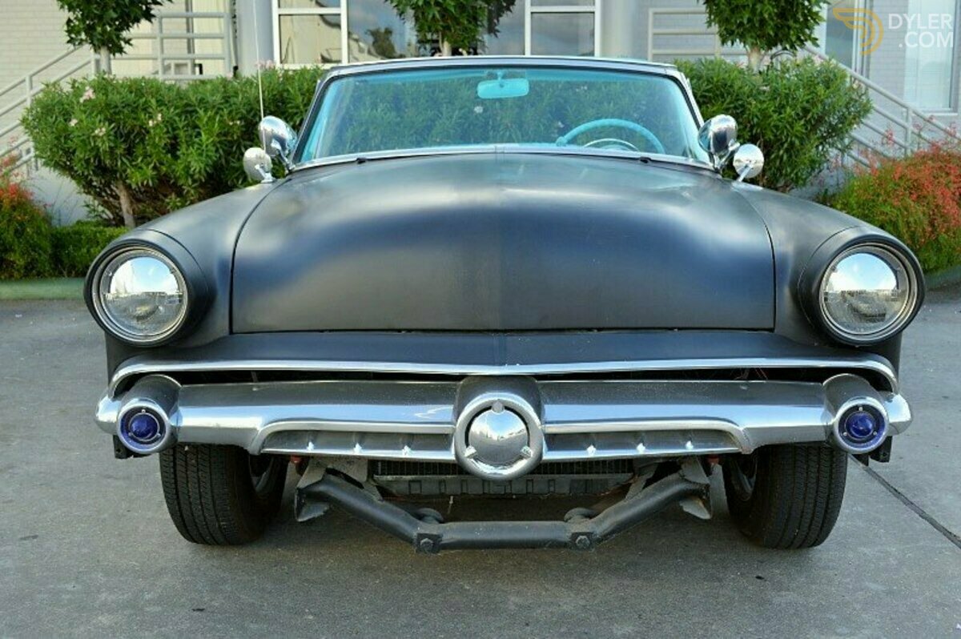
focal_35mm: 36
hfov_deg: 53.2
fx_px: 960
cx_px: 480
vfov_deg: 36.8
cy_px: 320
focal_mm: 24
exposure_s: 1/125
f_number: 5.6
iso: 200
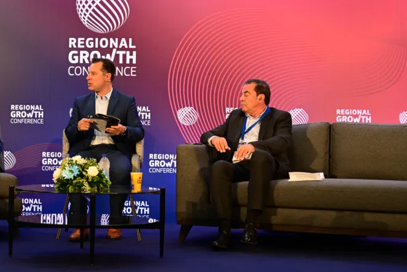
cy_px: 114
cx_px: 99
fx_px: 871
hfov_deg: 26.0
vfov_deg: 17.7
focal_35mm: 77
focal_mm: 50
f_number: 4
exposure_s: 1/500
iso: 2500
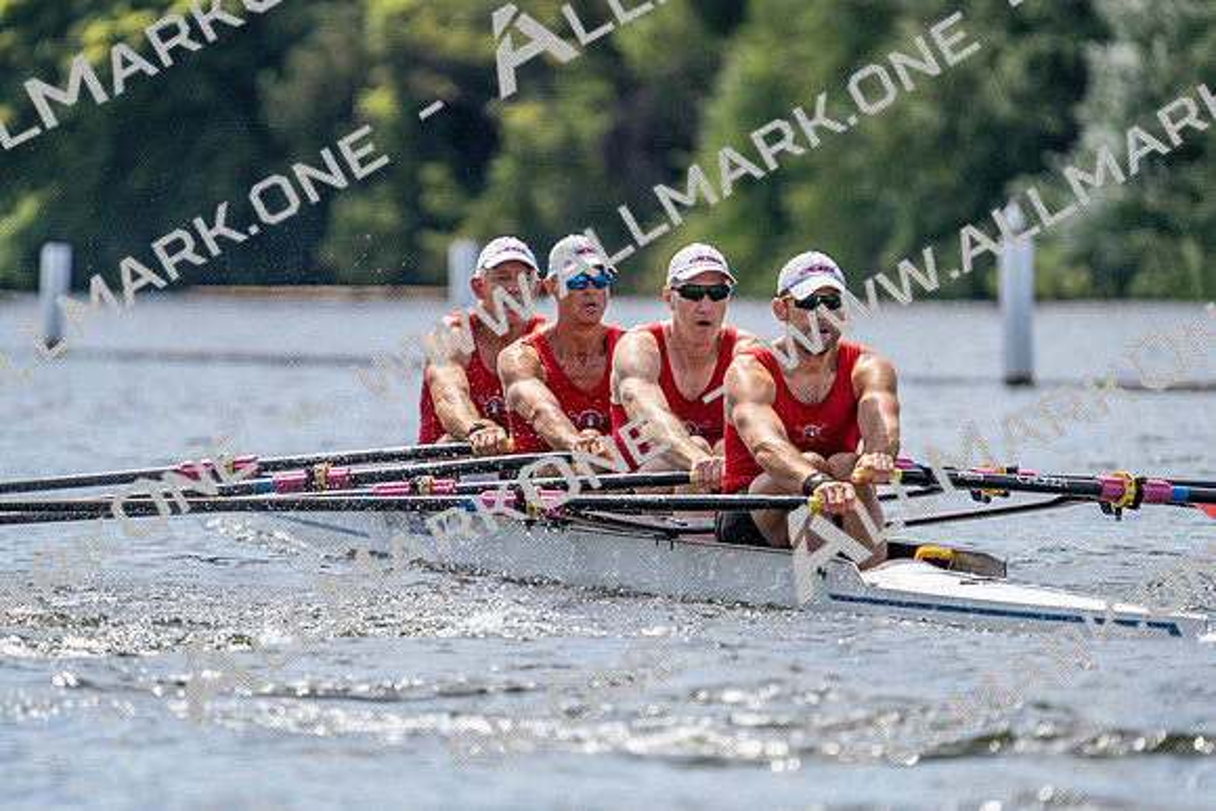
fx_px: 14257
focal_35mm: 422
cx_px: 608
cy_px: 406
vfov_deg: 3.3
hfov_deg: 4.9
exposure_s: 1/2000
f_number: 6.3
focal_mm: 422
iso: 400
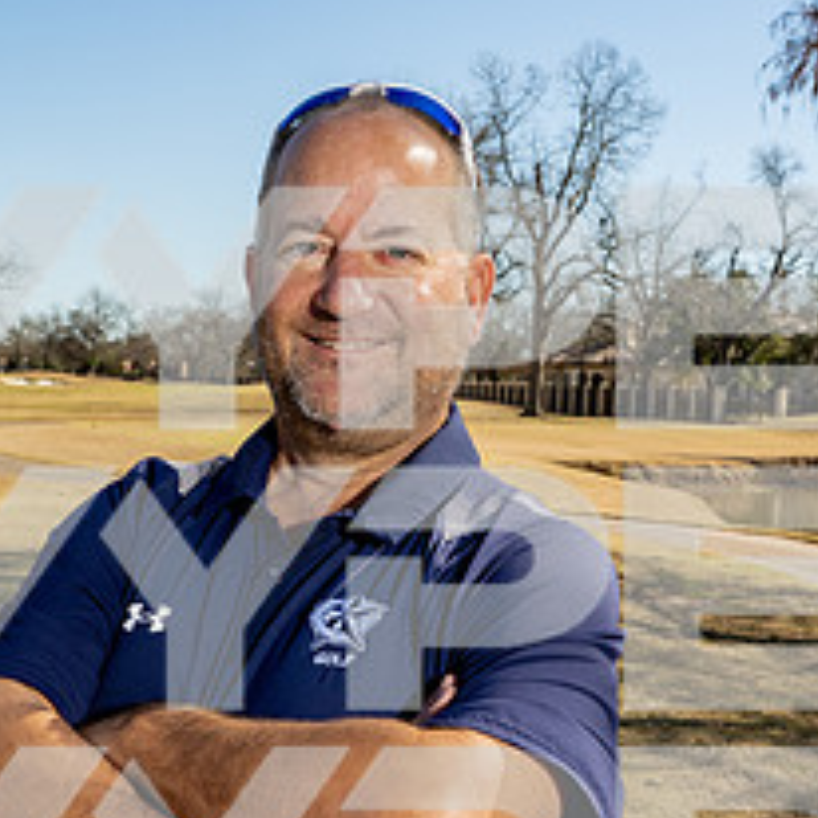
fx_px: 1738
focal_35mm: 65
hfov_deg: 26.4
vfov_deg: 26.2
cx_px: 302
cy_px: 592
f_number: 9
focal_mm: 35
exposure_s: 1/250
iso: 200
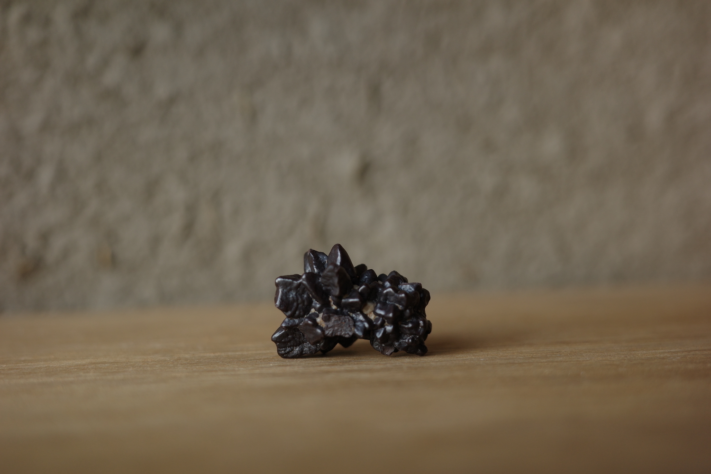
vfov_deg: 33.4
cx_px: 356
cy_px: 237
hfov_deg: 48.5
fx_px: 790
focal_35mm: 40
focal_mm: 26
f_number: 2.8
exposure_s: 1/100
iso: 200
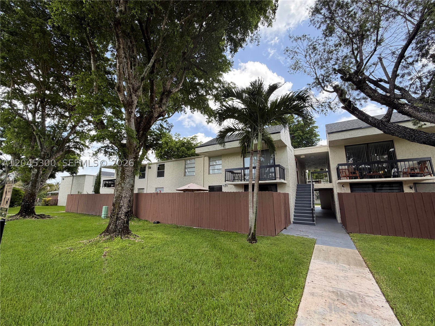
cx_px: 218
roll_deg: +0.2
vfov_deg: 85.7
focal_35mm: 14
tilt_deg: +10.1
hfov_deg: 102.1
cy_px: 163
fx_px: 176
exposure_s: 1/494
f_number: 2.2
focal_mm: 2.22
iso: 64
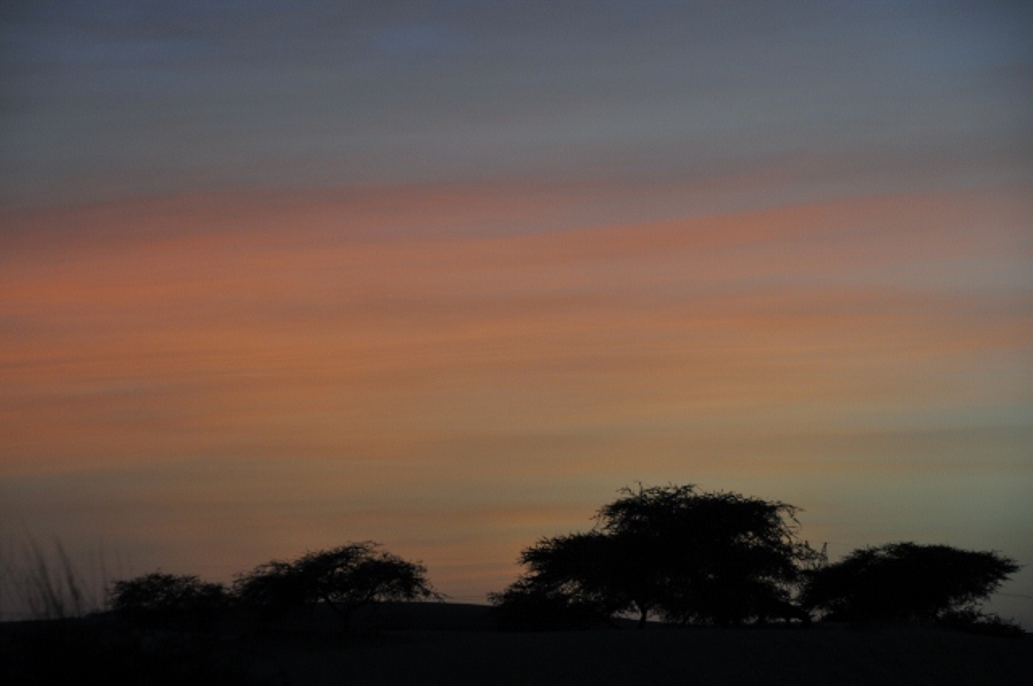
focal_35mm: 138
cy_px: 343
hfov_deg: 14.9
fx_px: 3955
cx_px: 516
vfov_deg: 9.9
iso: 400
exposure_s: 1/50
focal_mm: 92
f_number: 5.6
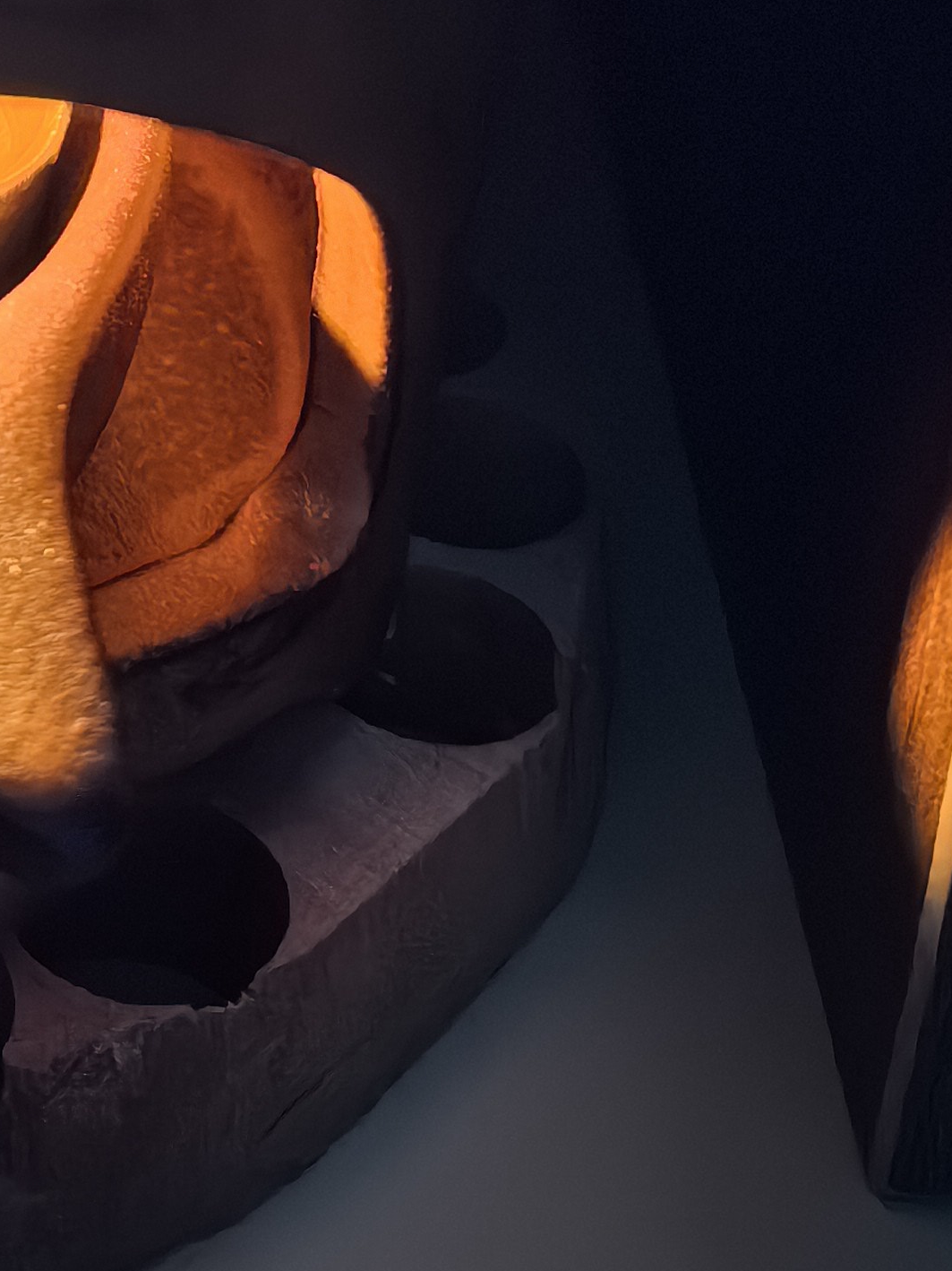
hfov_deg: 17.7
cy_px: -329
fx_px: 2861
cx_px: -276
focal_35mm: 78
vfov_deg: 22.6
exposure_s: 1/16.7
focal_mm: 5.75
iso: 2500
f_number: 2
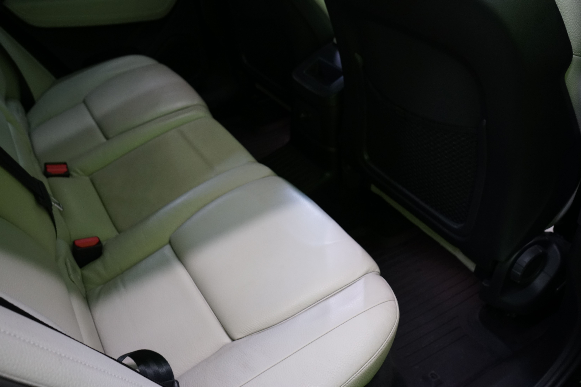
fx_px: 484
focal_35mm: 30
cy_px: 194
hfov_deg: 61.9
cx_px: 290
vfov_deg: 43.6
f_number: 6.3
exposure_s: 1/25
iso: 1600
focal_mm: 30
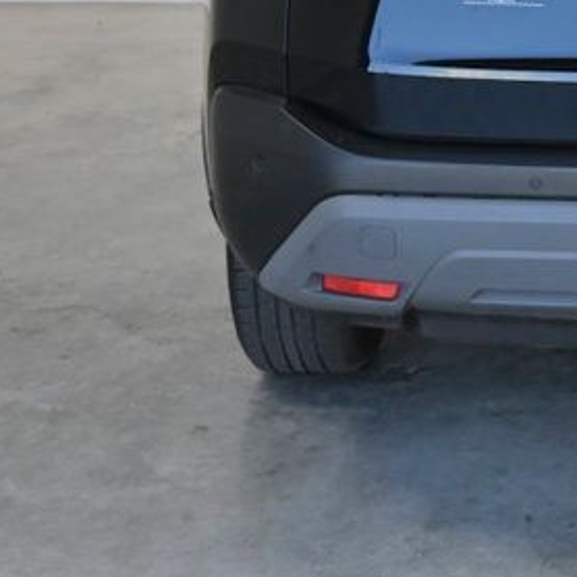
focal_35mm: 97
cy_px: -47
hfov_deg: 17.0
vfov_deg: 17.4
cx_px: 722
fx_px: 1829
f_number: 5.6
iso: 2500
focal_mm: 31
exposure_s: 1/1250
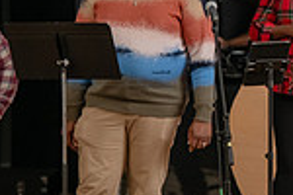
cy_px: 71
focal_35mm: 598
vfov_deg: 2.3
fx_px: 4867
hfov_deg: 3.4
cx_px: 391
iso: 1600
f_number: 3.2
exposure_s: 1/60
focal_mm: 155
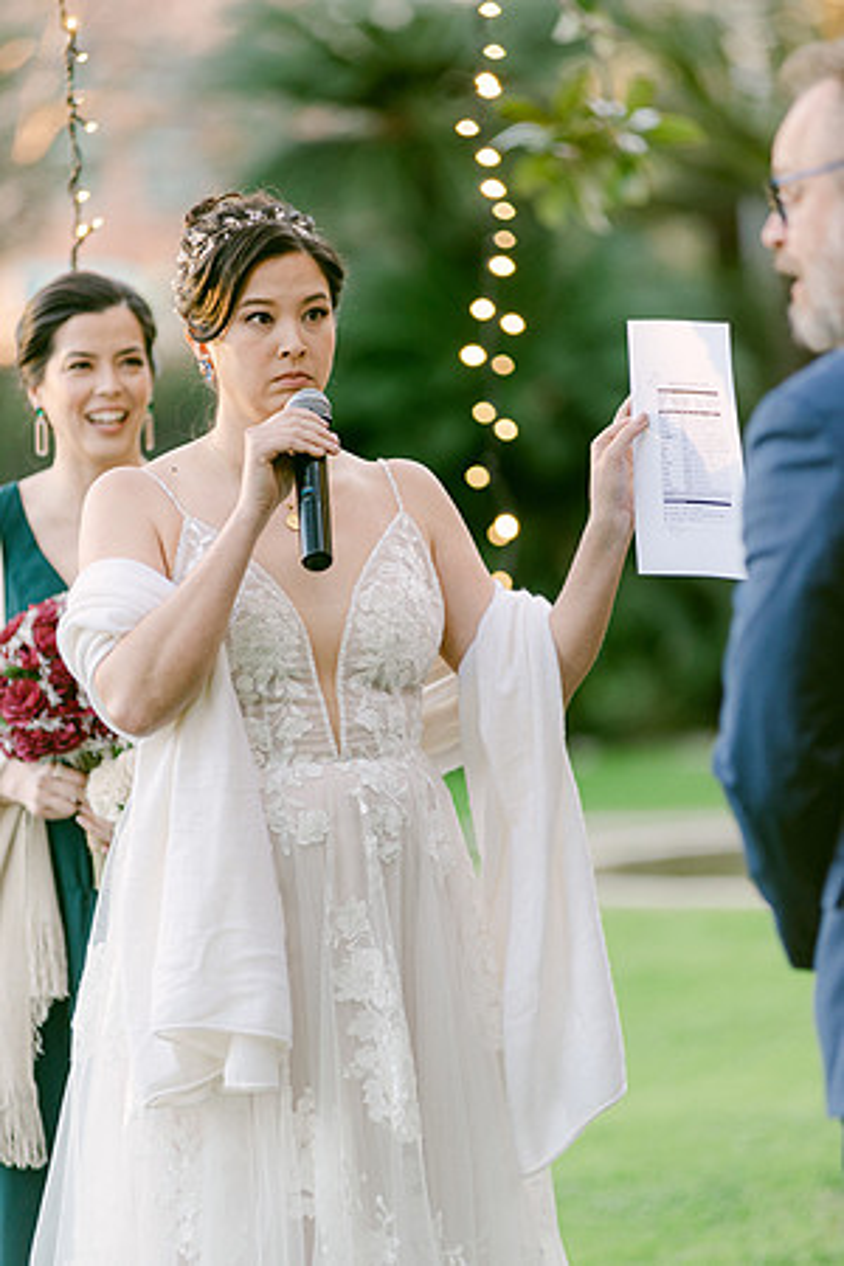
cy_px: 633
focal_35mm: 200
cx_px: 422
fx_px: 7033
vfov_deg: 10.3
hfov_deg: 6.9
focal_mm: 200
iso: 360
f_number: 2.8
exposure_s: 1/125
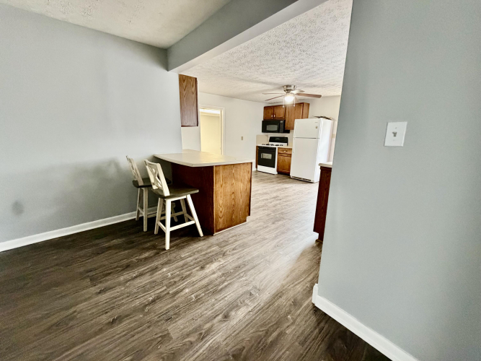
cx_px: 240
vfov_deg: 85.7
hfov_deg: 102.1
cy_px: 180
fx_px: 194
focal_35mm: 14
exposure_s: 1/60
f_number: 2.2
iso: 640
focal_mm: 2.22
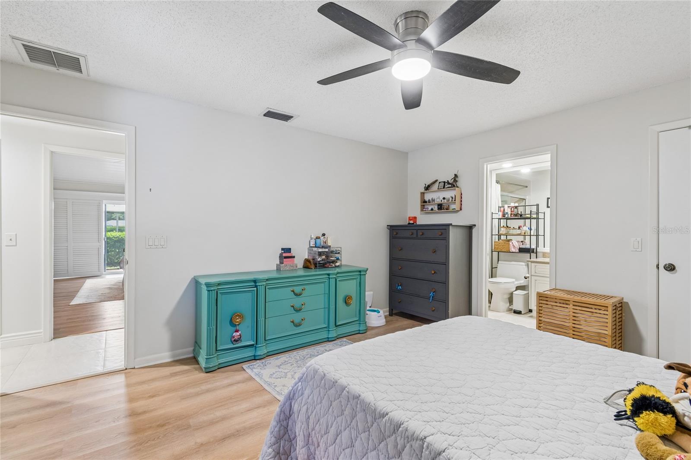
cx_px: 346
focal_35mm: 15
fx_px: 288
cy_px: 230
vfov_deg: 77.3
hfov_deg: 100.4
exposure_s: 1/2.5
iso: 100
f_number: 7.1
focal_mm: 10
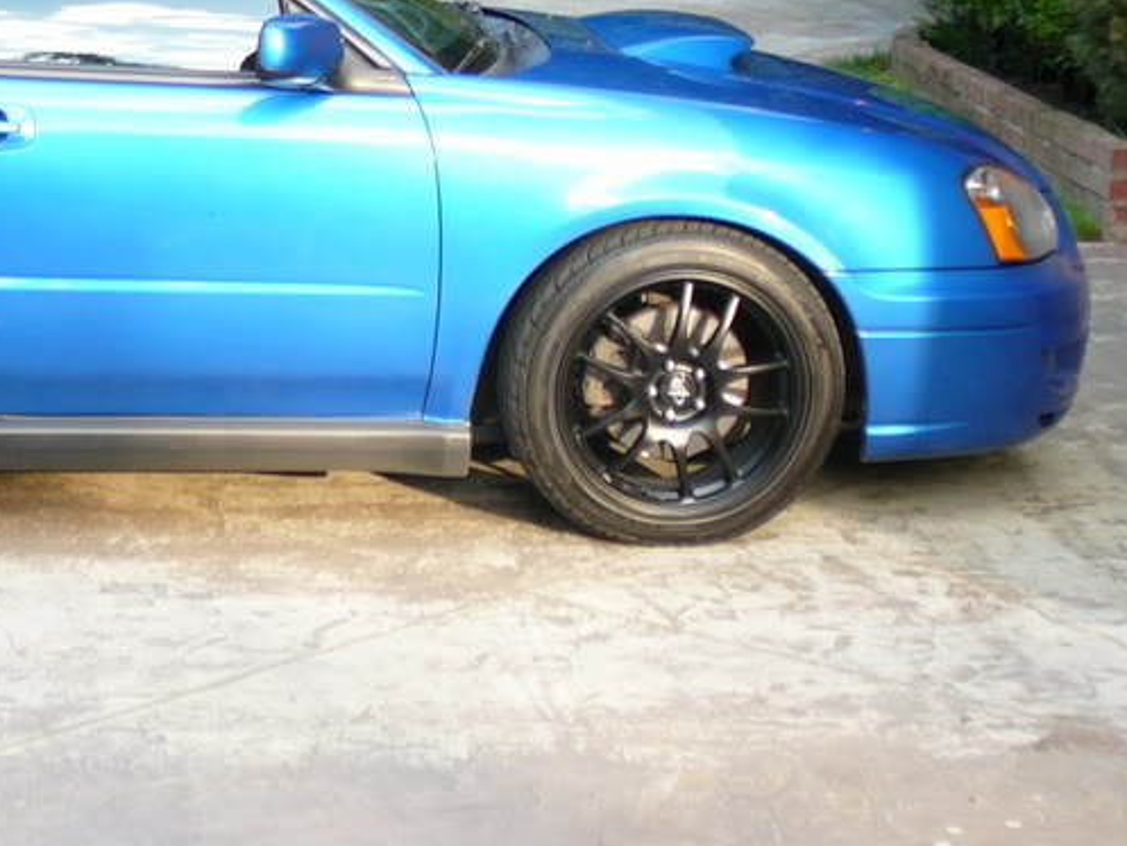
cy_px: 284
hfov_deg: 18.9
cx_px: -11
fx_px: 3289
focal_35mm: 101
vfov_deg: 14.6
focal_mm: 7.3
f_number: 3.4
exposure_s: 1/40
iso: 80
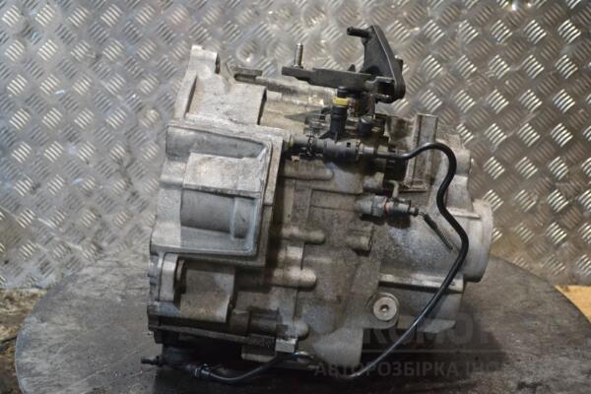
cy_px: 197
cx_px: 296
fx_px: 862
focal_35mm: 52
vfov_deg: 25.8
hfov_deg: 37.9
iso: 3200
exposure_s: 1/125
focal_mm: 35
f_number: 5.6
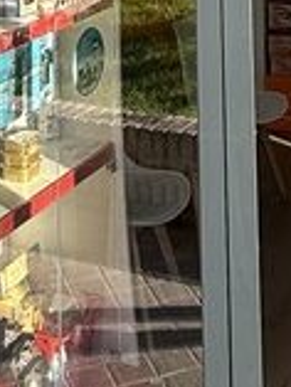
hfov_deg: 16.6
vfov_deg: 17.9
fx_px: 996
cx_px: 195
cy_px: -296
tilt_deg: +6.7
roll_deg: +1.3
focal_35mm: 89
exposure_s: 1/368
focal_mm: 2.22
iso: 50
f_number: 2.2
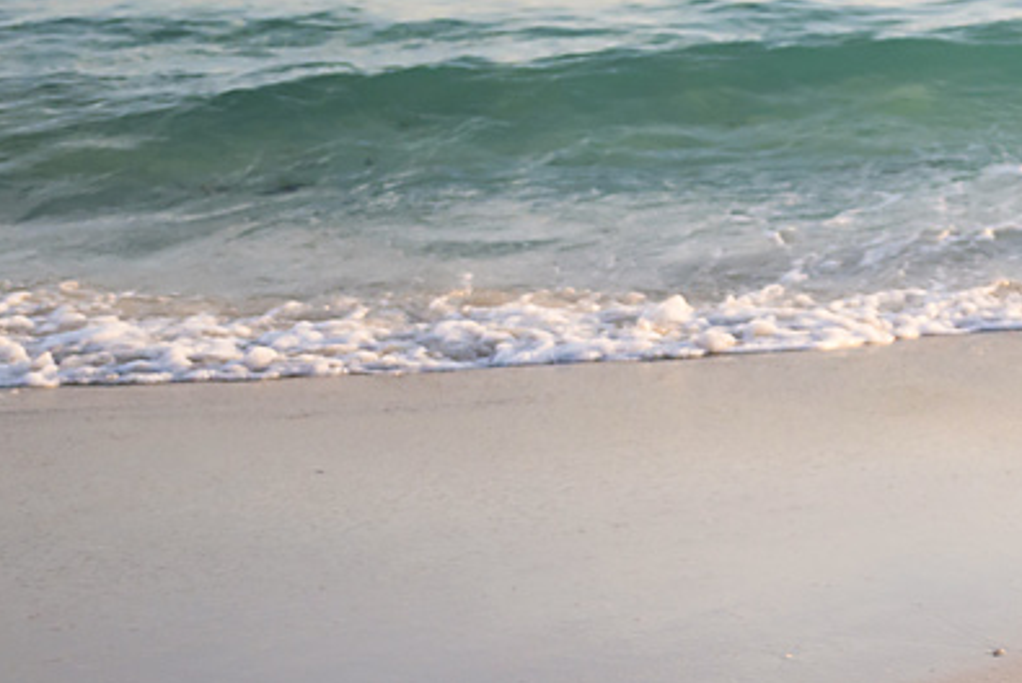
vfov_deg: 12.0
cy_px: -98
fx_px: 3179
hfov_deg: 16.8
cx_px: 1459
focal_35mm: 112
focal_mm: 29.5
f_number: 2.8
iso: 320
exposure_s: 1/2000
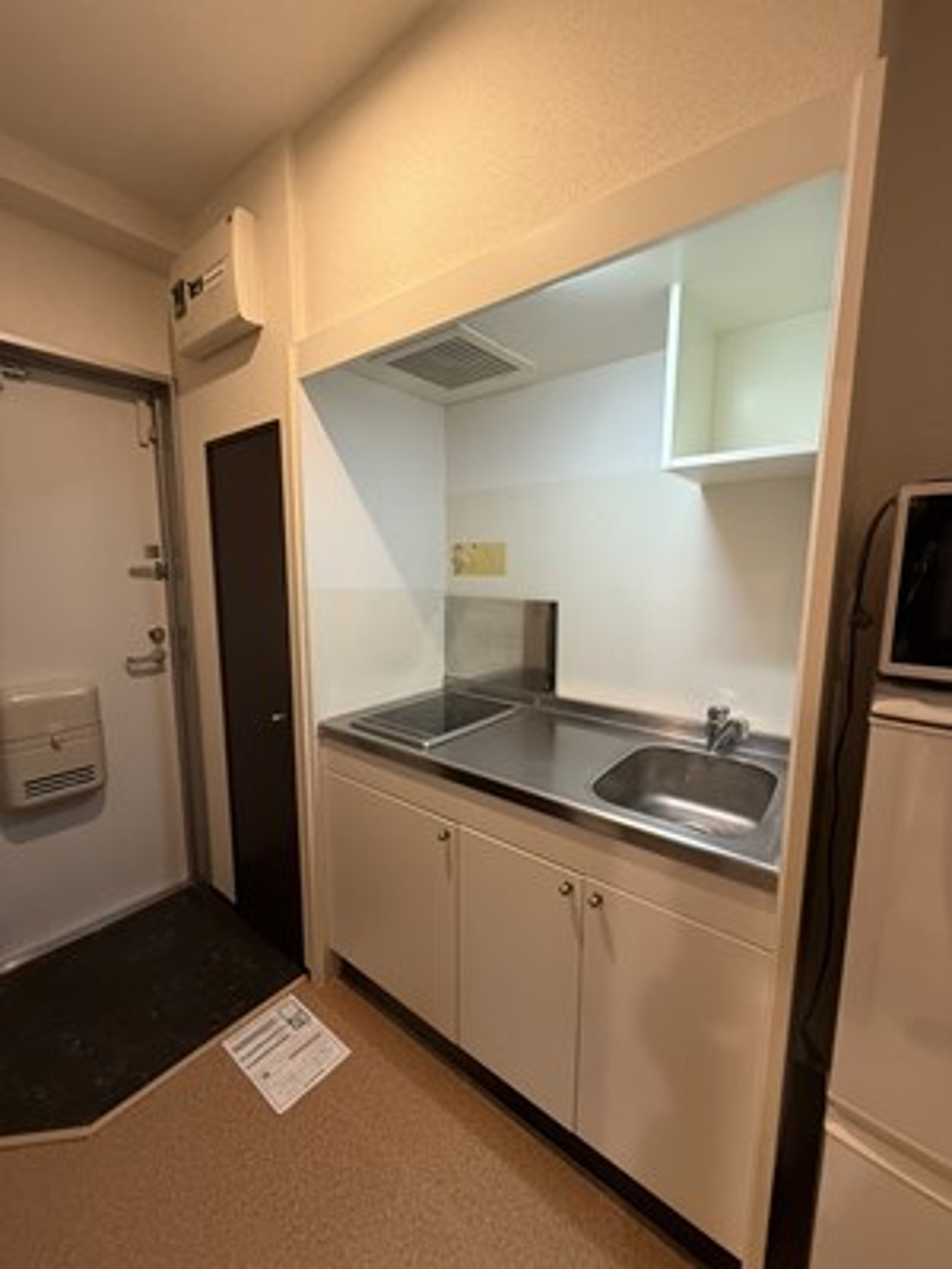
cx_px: 476
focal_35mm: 14
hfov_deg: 85.7
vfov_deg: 102.1
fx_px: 513
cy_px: 634
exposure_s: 1/50
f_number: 2.2
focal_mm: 2.22
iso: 250
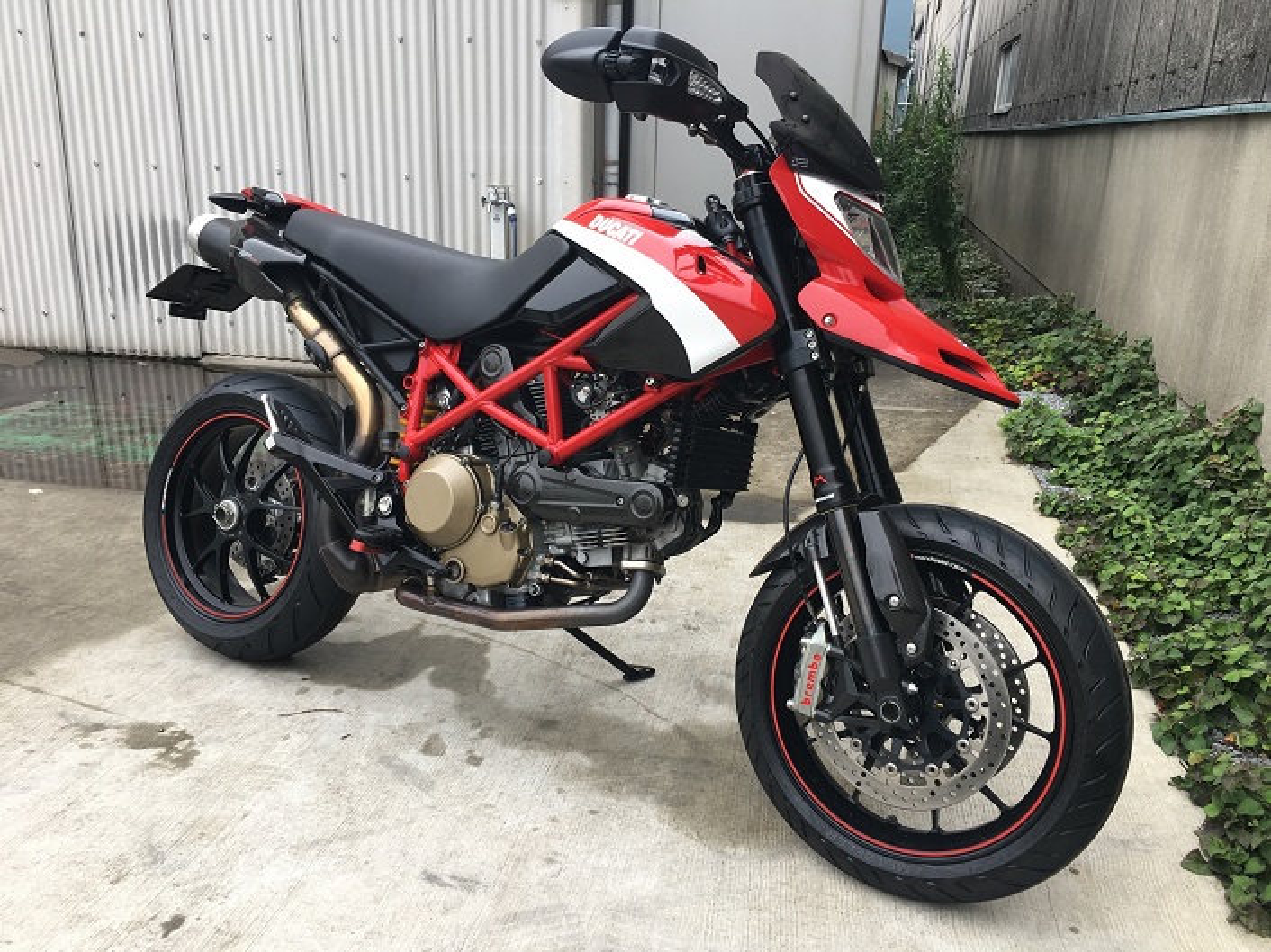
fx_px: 1064
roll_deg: -1.1
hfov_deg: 61.7
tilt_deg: -16.8
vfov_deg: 48.2
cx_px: 636
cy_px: 476
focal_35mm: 29
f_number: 2.2
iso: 25
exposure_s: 1/122
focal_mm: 4.15
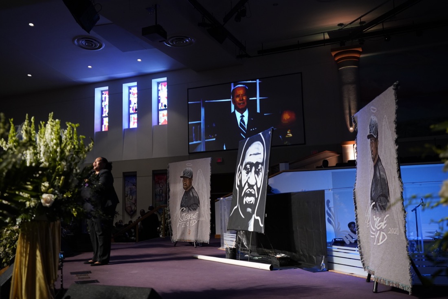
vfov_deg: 37.8
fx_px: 435
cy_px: 150
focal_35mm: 35
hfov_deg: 54.4
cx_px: 224
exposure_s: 1/250
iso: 2000
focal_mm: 35
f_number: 2.8
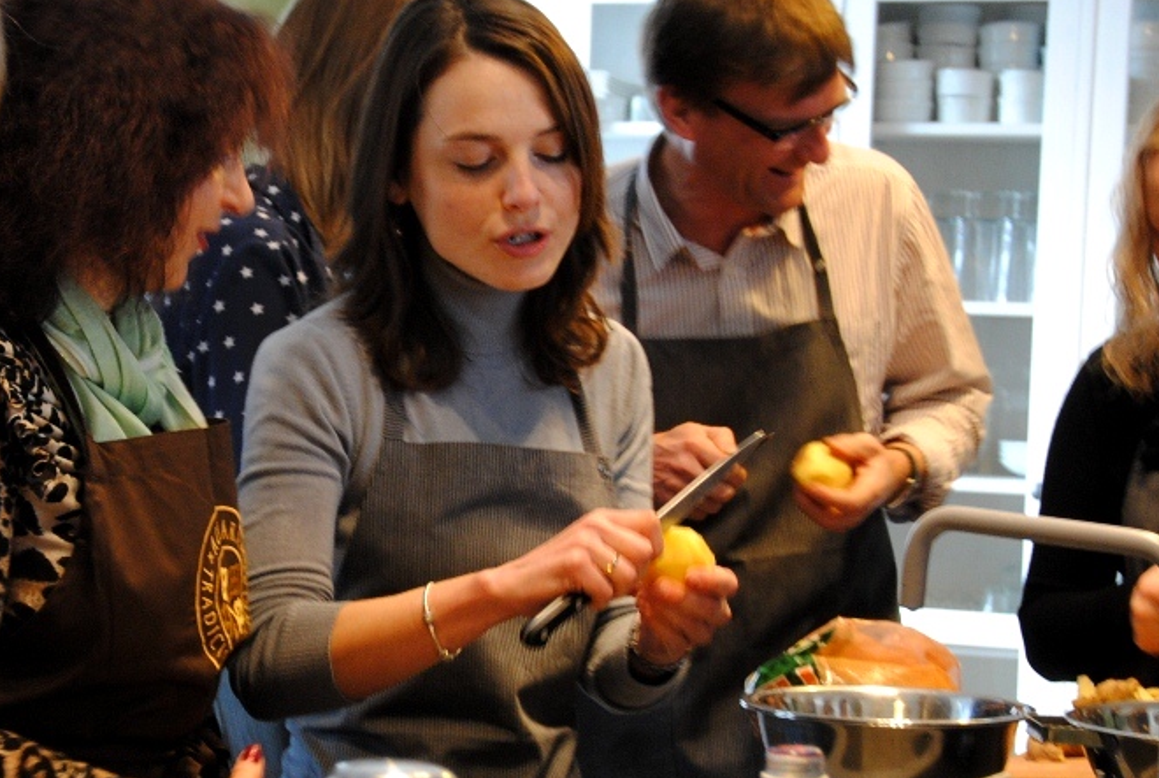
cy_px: 478
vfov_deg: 11.0
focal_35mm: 125
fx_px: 4032
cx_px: 286
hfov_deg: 16.3
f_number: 4.5
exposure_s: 1/13
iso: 400
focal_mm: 38
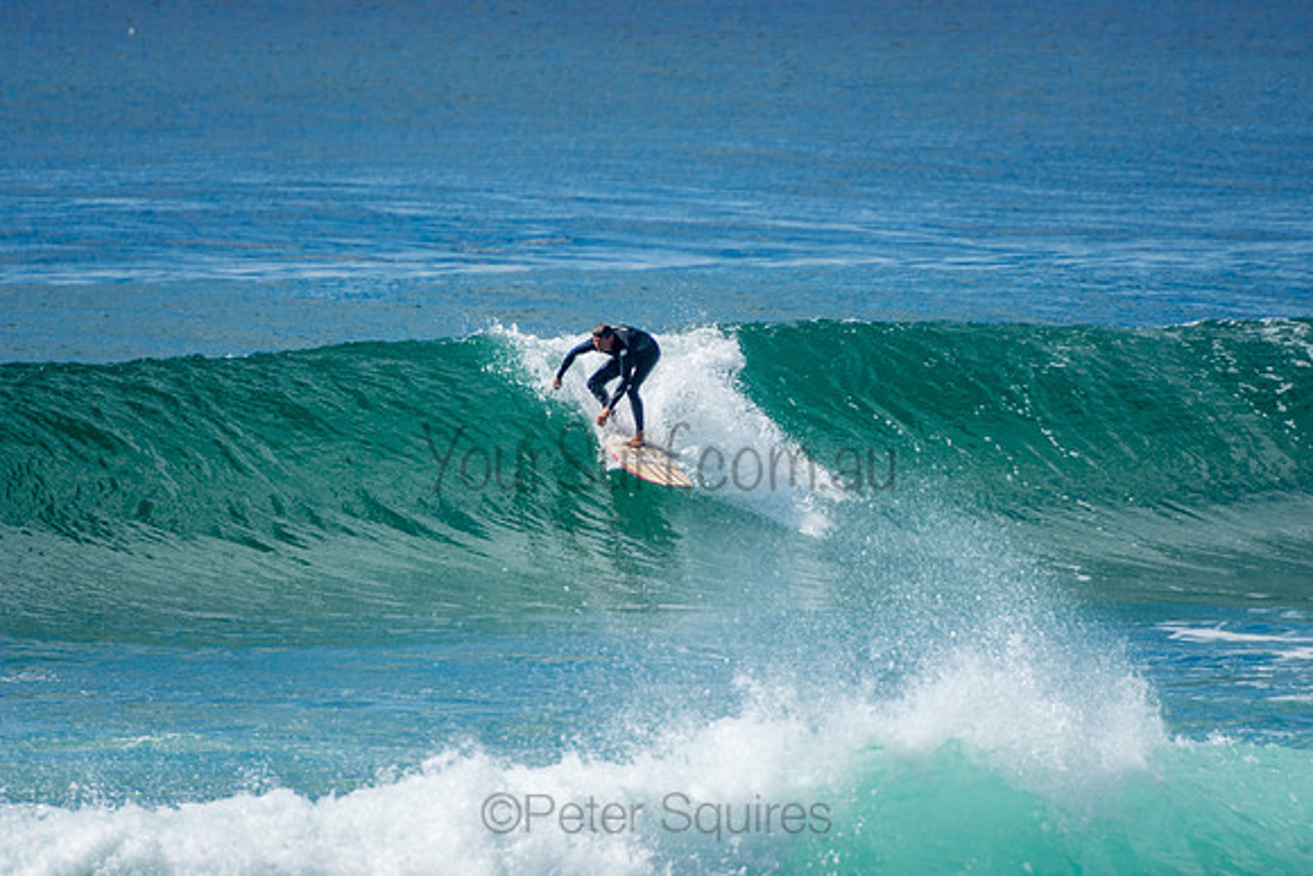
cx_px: 656
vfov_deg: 2.3
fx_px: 21887
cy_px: 438
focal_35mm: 600
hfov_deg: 3.4
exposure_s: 1/1250
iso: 200
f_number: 5.6
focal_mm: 400
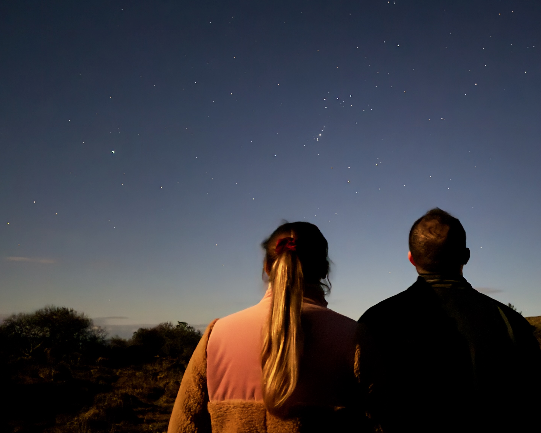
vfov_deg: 44.5
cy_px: 219
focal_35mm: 33
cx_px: 346
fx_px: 528
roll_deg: -1.7
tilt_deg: +10.1
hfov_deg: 53.5
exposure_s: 1/2
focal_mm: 6.76
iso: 10000
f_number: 1.78
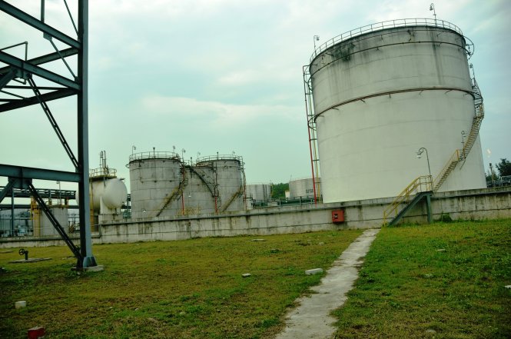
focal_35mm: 27
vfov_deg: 47.8
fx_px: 383
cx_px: 256
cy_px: 170
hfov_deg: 67.5
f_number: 3.5
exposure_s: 1/800
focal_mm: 18
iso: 320
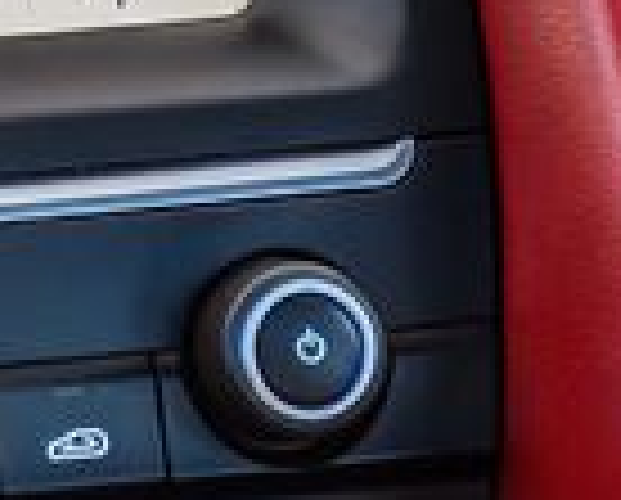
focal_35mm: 486
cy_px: -437
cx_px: -828
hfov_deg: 3.9
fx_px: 8951
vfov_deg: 3.2
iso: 400
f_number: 4
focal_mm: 70
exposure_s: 1/100
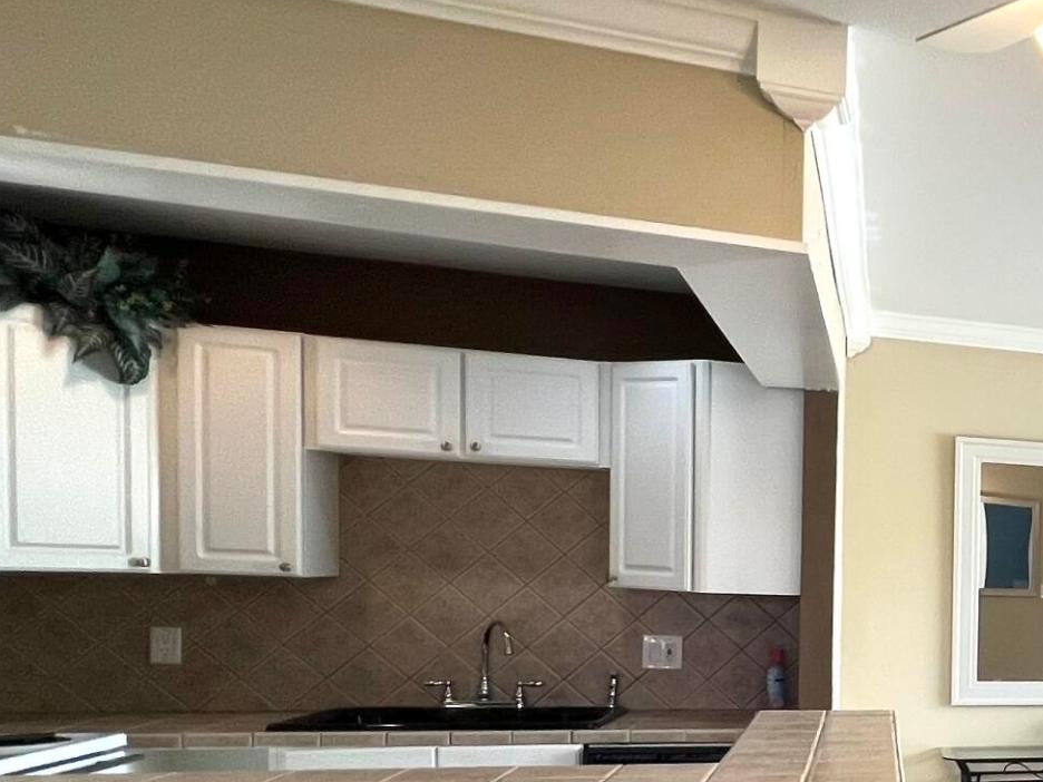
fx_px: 1205
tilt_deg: -2.9
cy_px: 648
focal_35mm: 40
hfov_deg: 31.4
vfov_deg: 34.6
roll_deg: -2.2
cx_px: 1461
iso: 50
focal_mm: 1.57
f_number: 1.8
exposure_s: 1/120
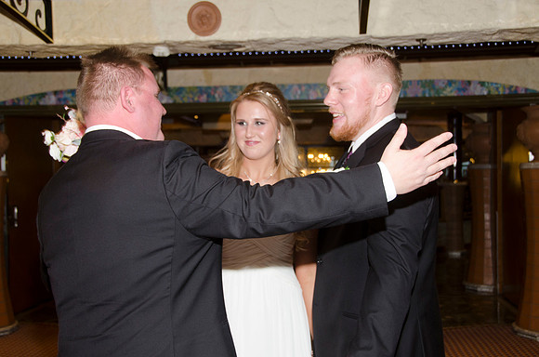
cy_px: 178
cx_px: 270
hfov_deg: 41.2
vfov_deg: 27.9
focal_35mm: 48
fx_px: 717
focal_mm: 32
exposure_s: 1/60
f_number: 5.6
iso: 400
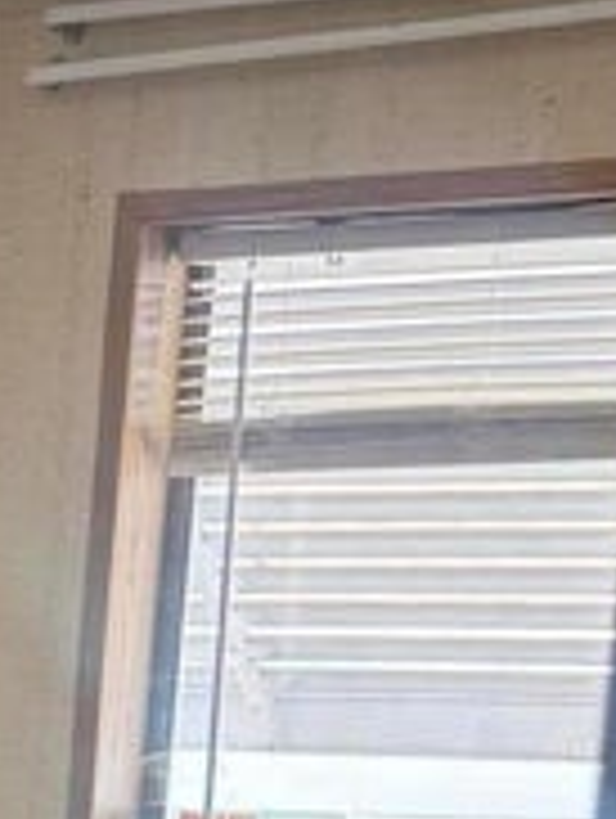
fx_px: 3196
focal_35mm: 135
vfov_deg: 13.2
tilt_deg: -10.6
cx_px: -481
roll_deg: -1.8
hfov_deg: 10.4
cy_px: 1449
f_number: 1.78
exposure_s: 1/121
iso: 125
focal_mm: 6.76
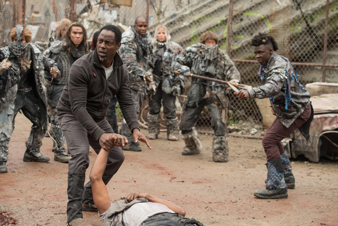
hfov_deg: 24.8
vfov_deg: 16.7
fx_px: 770
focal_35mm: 82
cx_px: 169
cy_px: 113
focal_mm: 82
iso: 250
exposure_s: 1/160
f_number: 5.6
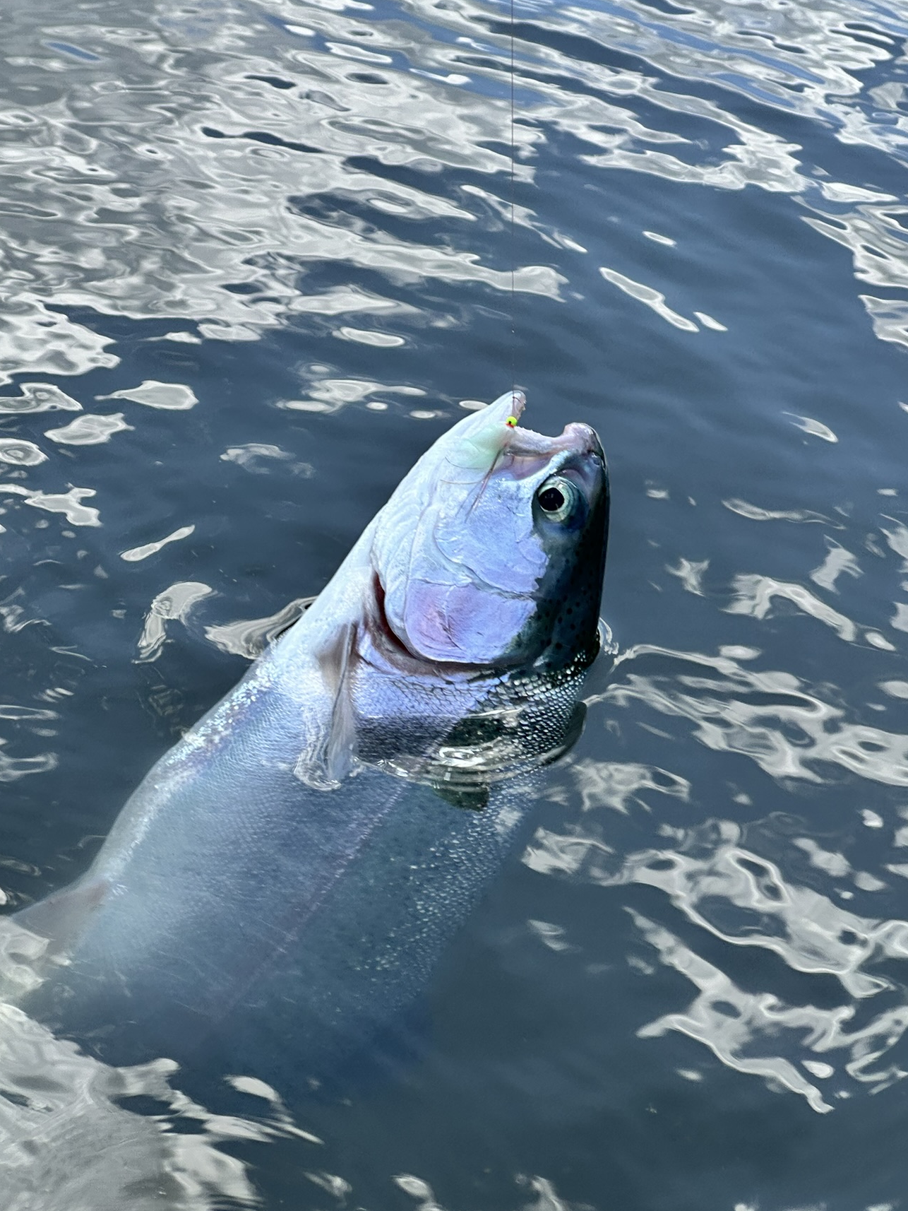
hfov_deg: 16.1
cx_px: 421
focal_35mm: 92
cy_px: 676
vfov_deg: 21.3
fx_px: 3217
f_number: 2.8
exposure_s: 1/268
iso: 32
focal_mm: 9
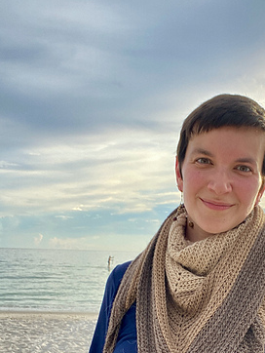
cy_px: 270
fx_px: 540
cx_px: 187
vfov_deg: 35.3
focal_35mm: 53
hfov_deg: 27.3
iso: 25
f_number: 2.2
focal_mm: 2.71
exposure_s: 1/422
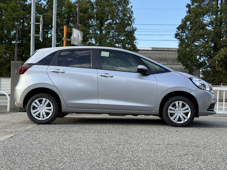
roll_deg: -1.7
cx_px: 114
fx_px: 315
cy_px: 85
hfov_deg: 39.7
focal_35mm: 48
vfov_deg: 30.3
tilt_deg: +1.0
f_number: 1.78
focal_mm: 6.76
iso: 64
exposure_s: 1/1055
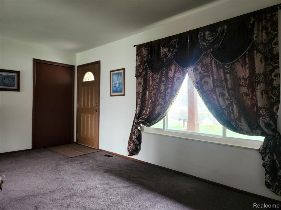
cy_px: 105
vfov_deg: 58.9
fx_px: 187
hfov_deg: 73.9
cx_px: 140
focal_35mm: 23
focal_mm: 5.4
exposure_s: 1/30
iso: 320
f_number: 1.8
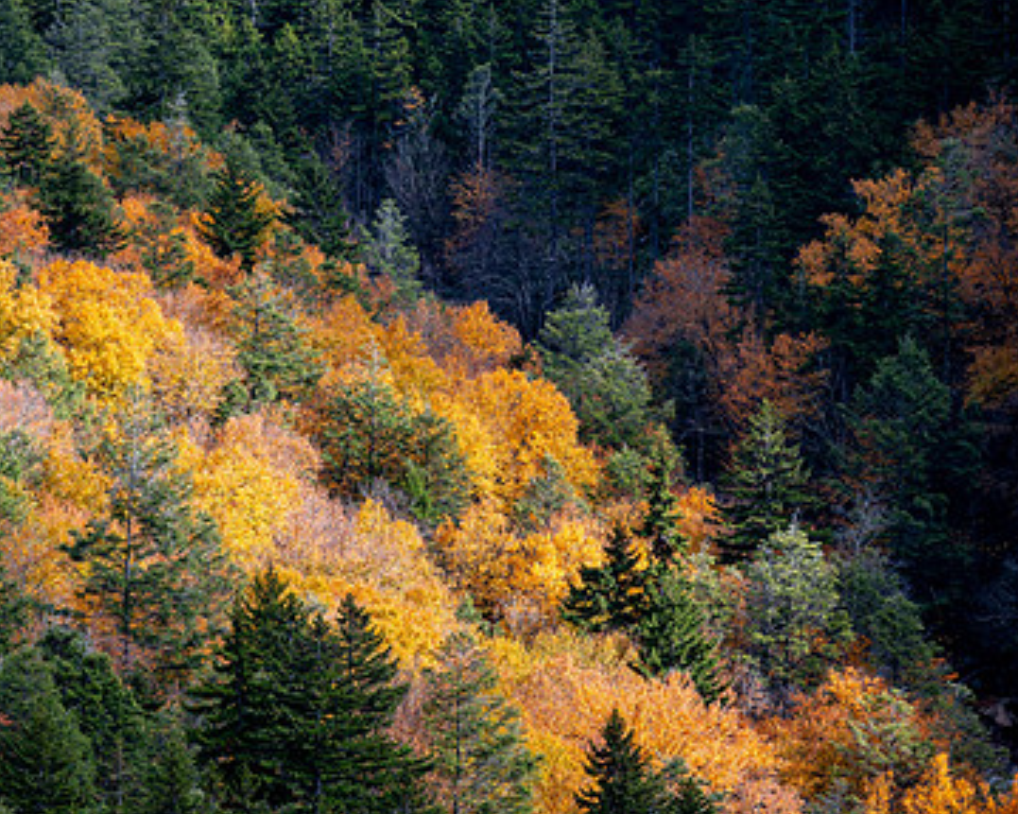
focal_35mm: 296
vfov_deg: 5.2
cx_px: 360
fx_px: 8916
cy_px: 379
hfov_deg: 6.5
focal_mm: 130
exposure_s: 1/320
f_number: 5.3
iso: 100
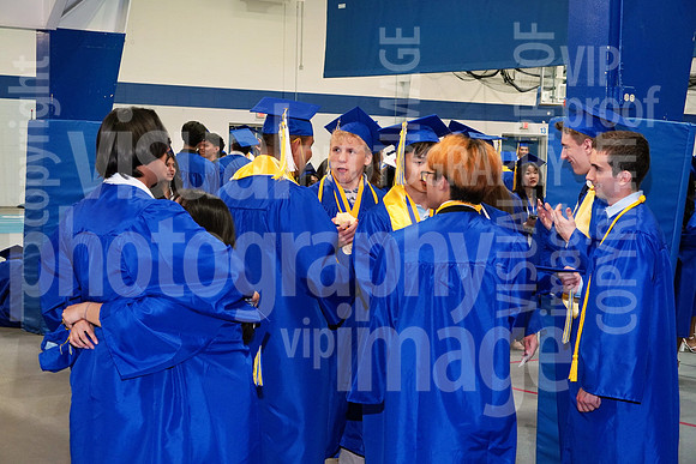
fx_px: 1247
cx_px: 348
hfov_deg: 31.2
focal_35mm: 64
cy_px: 232
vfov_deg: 21.1
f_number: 7.1
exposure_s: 1/100
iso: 1600
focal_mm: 43
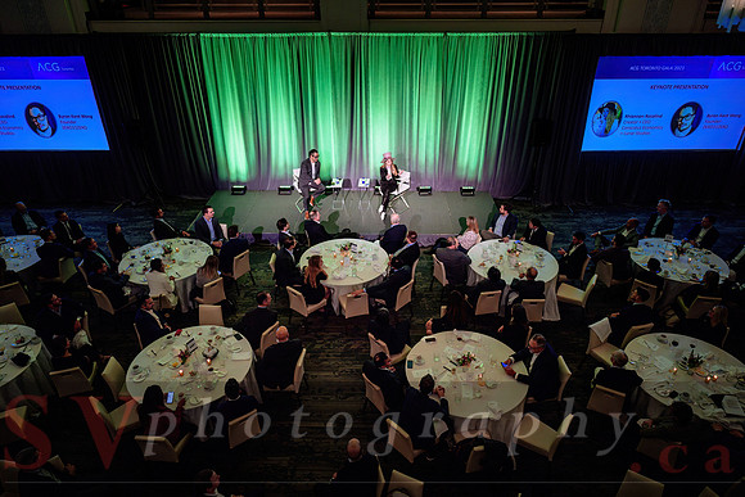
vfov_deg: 53.2
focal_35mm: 24
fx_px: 497
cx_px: 372
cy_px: 248
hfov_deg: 73.7
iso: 1600
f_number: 3.2
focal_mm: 24
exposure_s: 1/160
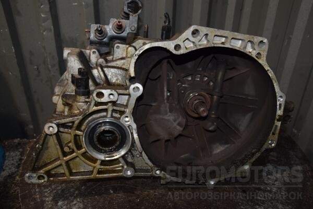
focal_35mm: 32
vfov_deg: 41.7
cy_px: 104
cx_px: 156
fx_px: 274
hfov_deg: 59.5
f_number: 5
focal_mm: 21
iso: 800
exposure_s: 1/60
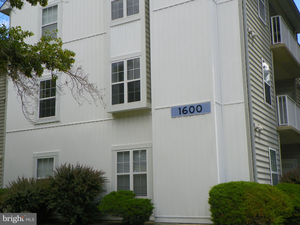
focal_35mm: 48
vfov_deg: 30.3
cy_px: 112
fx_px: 416
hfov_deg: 39.7
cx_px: 150
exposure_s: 1/400
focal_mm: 8.5
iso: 64
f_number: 4
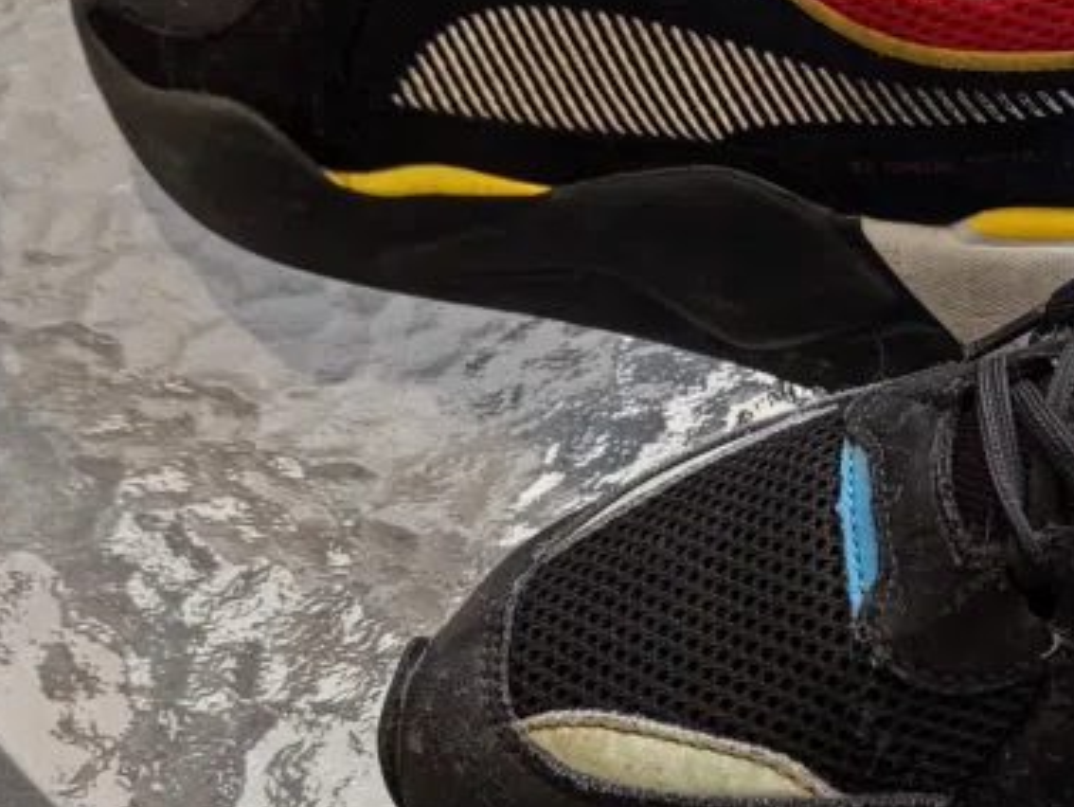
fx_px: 2018
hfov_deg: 28.3
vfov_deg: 22.5
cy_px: 526
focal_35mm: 65
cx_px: 1029
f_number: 1.7
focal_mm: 5.24
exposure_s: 1/100
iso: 235
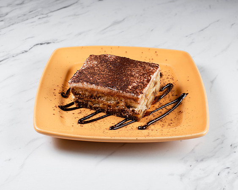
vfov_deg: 25.5
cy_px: 93
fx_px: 420
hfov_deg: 31.6
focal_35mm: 60
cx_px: 124
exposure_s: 1/200
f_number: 9
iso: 200
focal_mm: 50
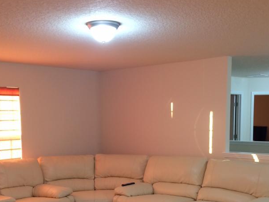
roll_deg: +0.4
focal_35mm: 49
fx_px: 381
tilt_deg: -6.4
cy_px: 160
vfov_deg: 29.1
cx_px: 123
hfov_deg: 38.9
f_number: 2.2
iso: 50
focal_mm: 4.15
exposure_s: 1/30
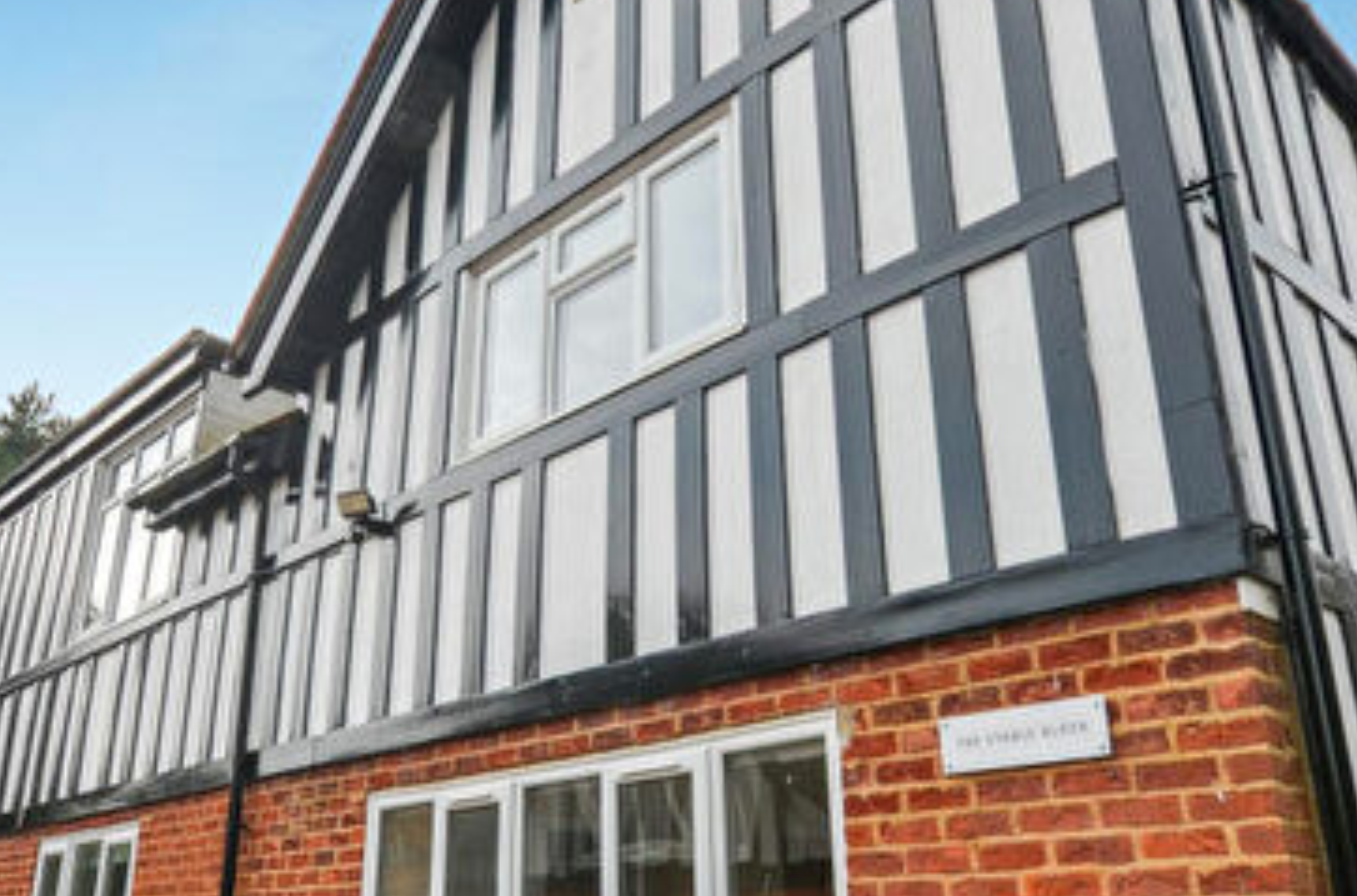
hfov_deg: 63.8
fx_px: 1090
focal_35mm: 29
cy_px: 452
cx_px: 690
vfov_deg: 44.7
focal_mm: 10
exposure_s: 1/250
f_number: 8
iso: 100
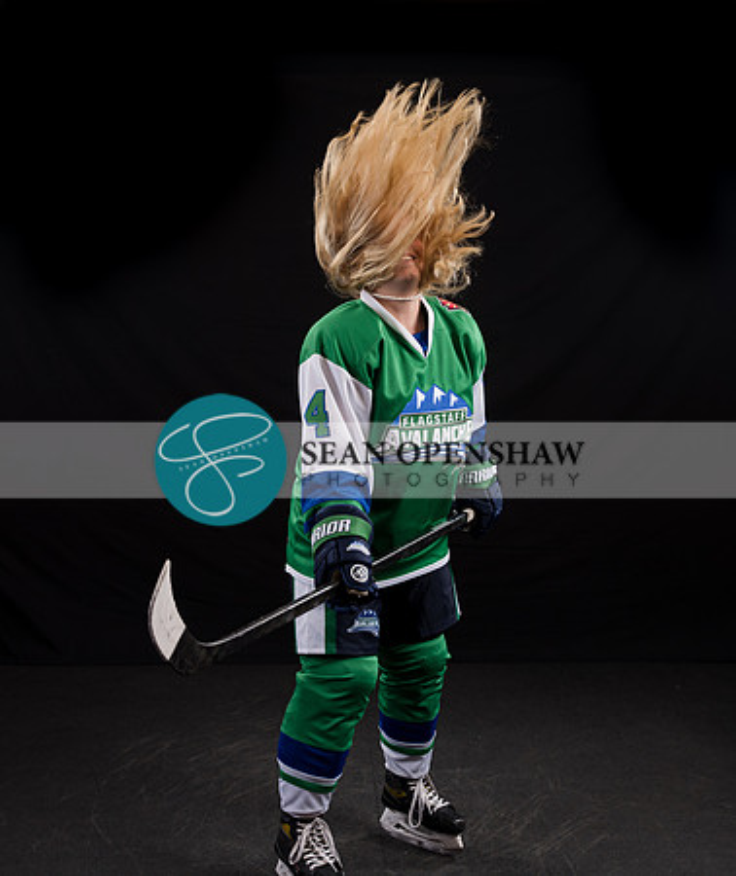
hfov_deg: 36.4
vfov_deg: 42.7
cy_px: 438
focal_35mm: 42
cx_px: 364
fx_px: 1121
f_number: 4
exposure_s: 1/160
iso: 80
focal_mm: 30.7
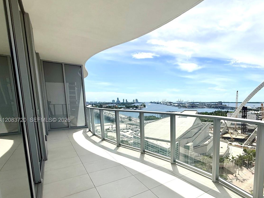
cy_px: 120
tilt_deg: -6.5
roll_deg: +0.4
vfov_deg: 65.2
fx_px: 153
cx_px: 186
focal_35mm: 20
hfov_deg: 77.8
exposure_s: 1/4762
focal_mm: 2.22
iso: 50
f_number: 2.2
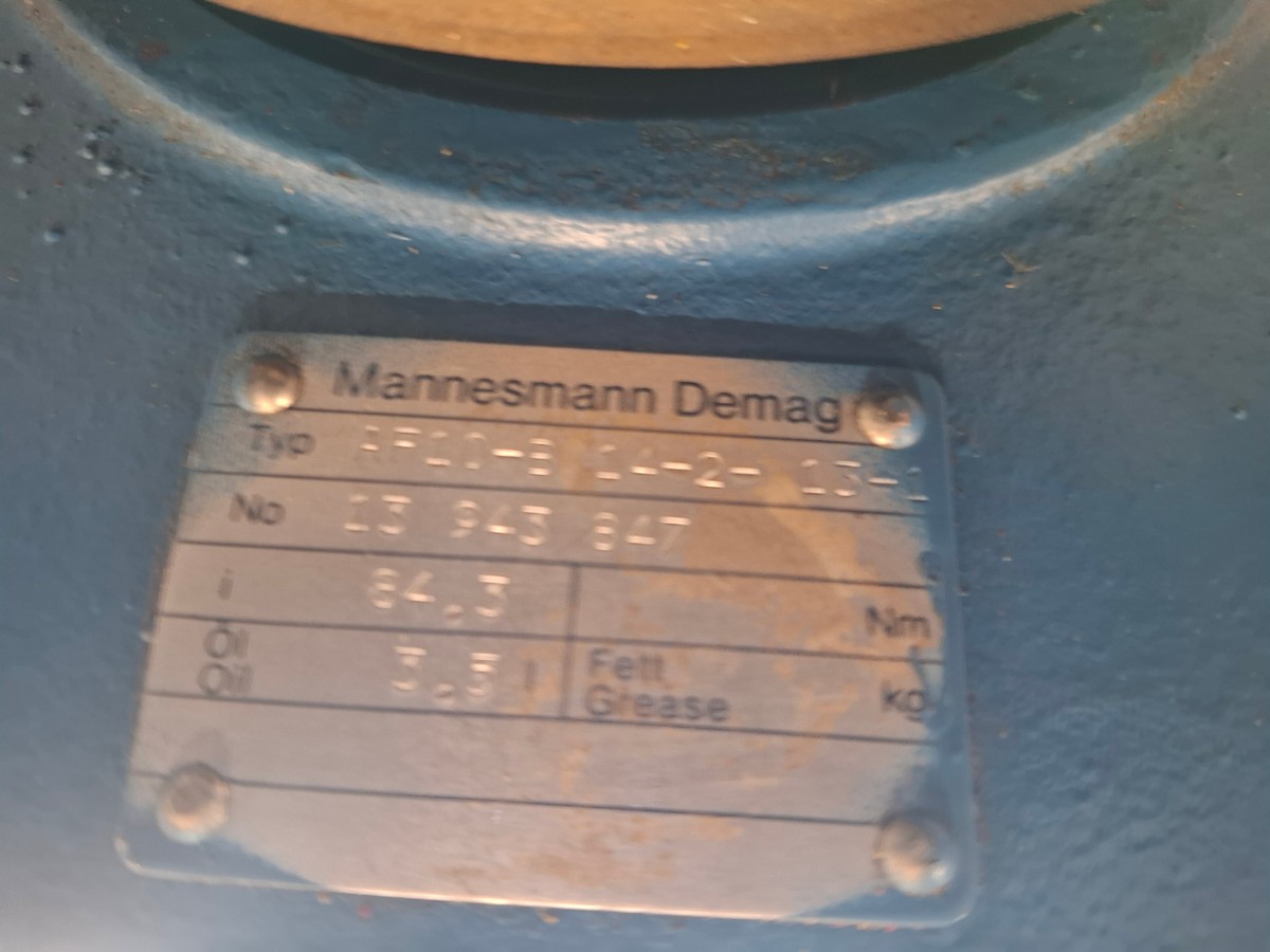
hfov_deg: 73.9
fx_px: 844
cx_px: 635
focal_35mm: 23
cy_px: 476
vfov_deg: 58.9
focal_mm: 5.54
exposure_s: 1/25
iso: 500
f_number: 1.8
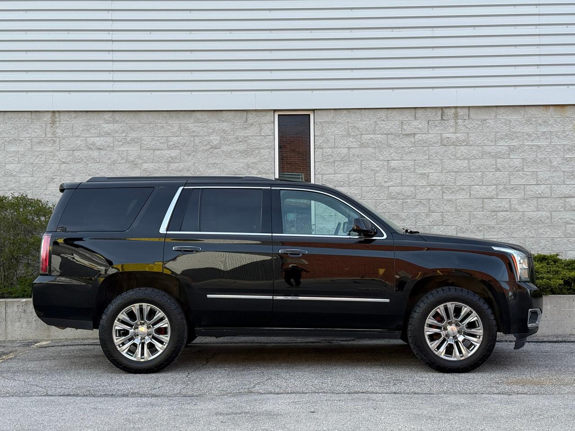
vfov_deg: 30.3
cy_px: 216
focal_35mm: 48
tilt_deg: +1.1
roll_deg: +1.4
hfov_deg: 39.7
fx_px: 797
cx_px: 288
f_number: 1.78
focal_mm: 6.76
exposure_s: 1/875
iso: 64
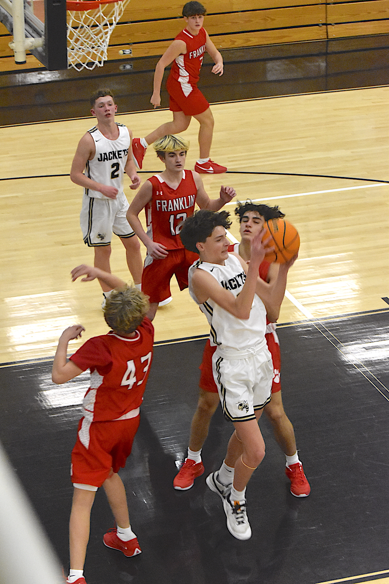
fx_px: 1702
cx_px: 194
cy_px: 292
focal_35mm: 105
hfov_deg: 13.0
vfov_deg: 19.5
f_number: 4.5
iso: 5000
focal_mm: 70
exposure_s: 1/250
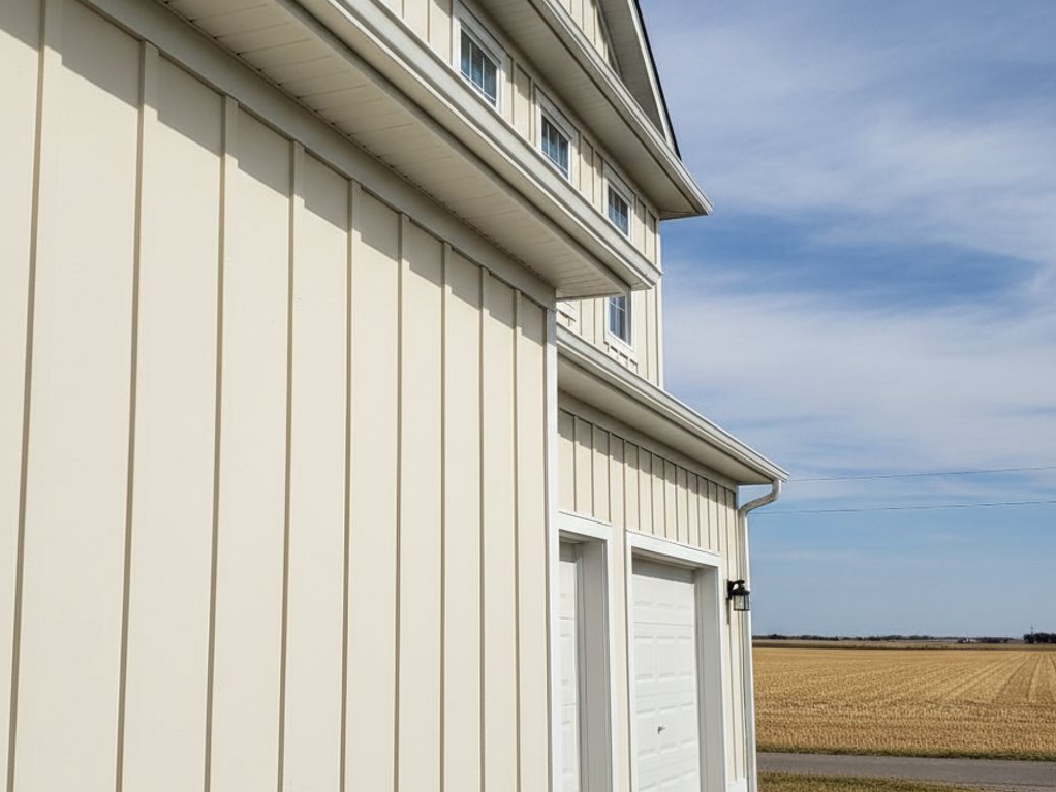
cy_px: 413
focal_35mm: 27
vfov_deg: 51.4
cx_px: 500
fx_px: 824
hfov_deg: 65.3
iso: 195
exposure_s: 1/1381
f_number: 1.8
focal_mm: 6.4
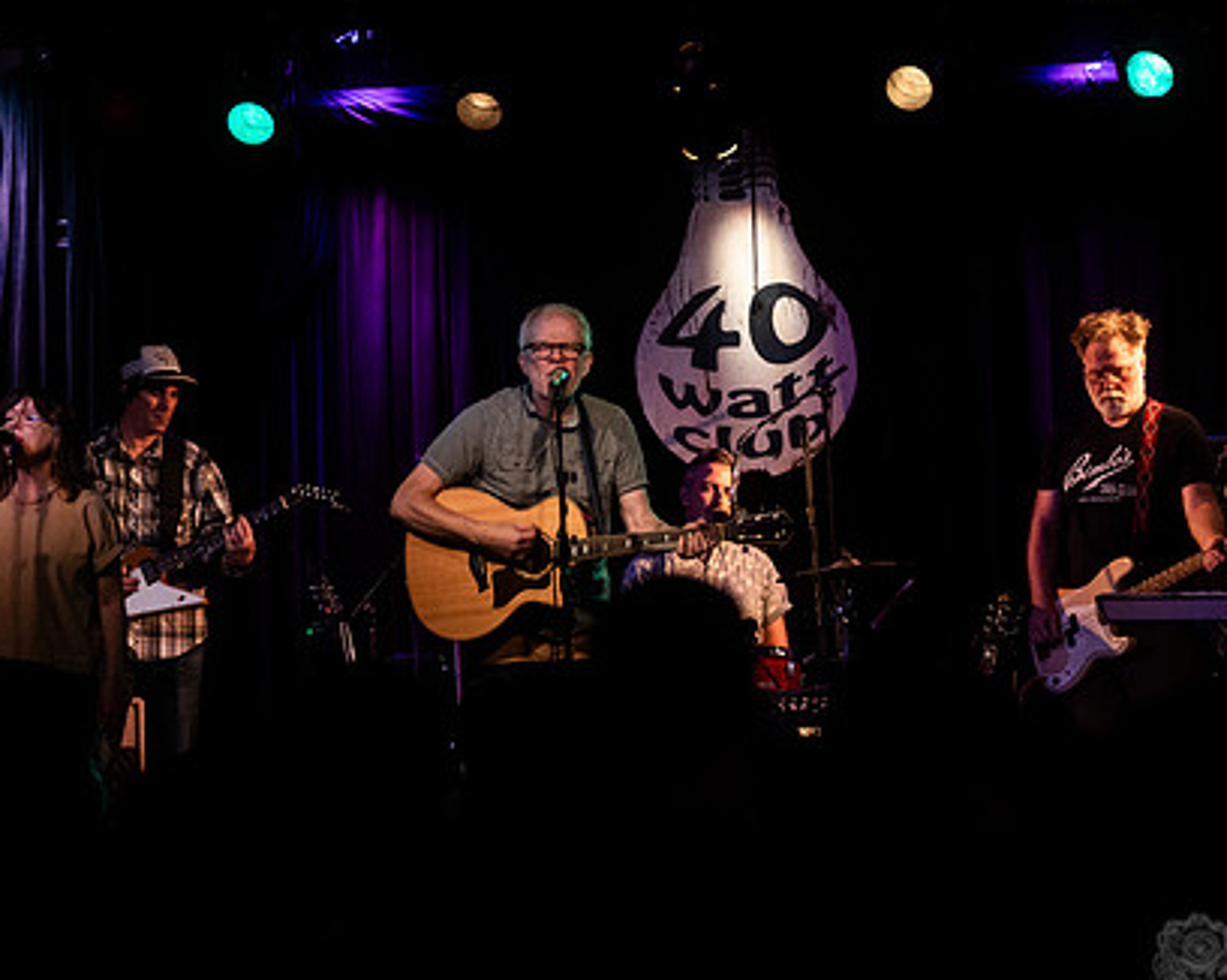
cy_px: 381
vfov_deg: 11.3
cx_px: 578
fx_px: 4936
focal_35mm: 136
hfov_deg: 14.2
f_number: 3.2
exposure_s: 1/160
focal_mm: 86
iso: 2000
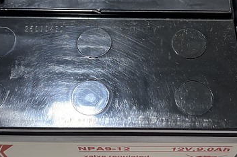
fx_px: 395
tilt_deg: -56.3
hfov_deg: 33.4
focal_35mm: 60
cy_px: 31
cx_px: 136
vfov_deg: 22.3
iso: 100
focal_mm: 5.96
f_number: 1.6
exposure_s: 1/60
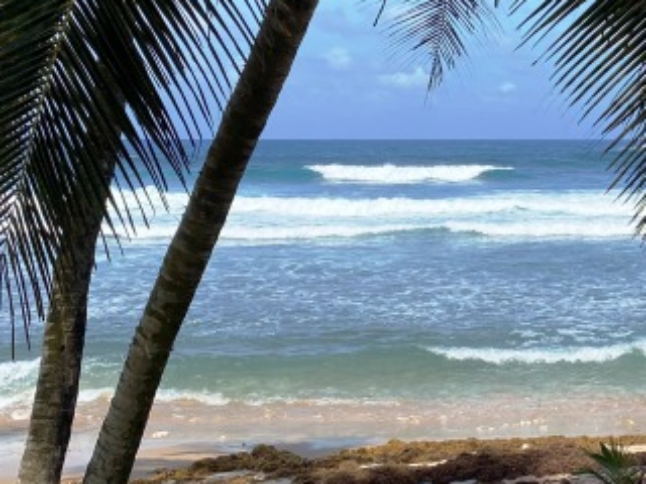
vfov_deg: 22.1
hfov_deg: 27.5
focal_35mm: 65
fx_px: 1213
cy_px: 60
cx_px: 698
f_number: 1.8
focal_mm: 4.25
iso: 32
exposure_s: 1/2695
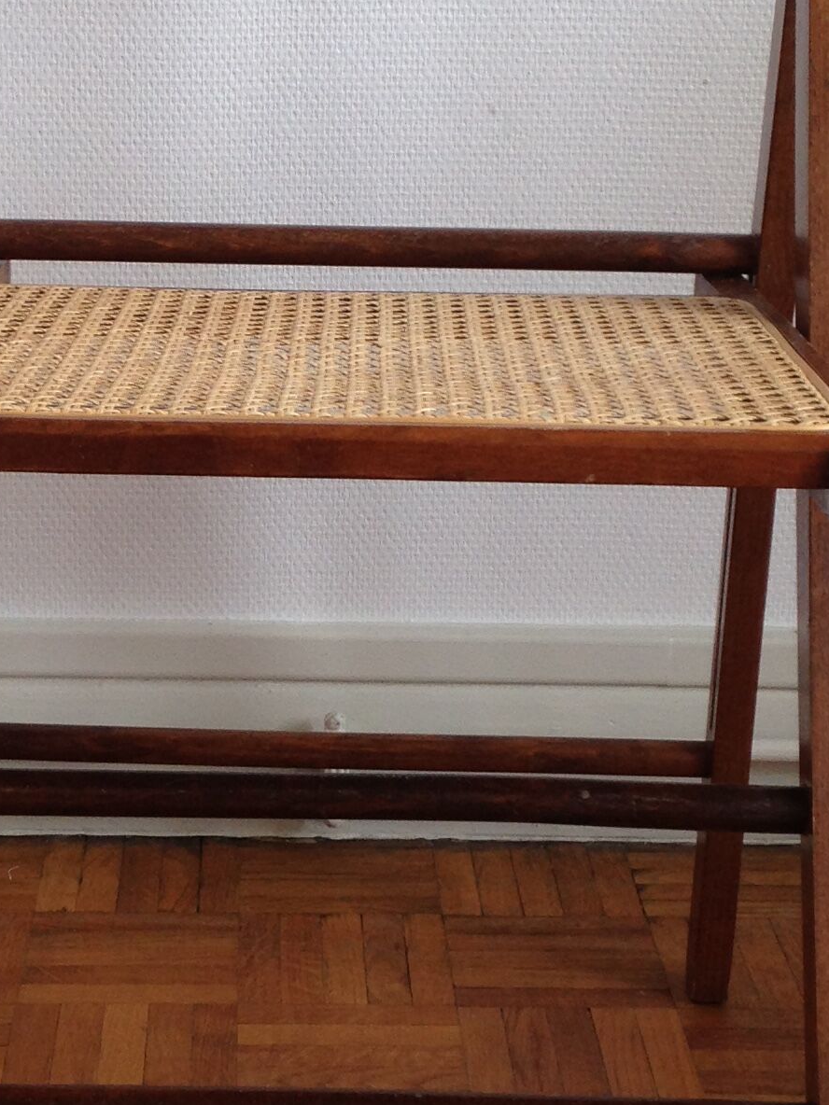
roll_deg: -0.9
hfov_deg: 16.2
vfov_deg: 21.5
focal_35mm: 91
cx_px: 338
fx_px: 2906
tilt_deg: -17.9
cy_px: 534
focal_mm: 4.12
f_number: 2.4
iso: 50
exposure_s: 1/60
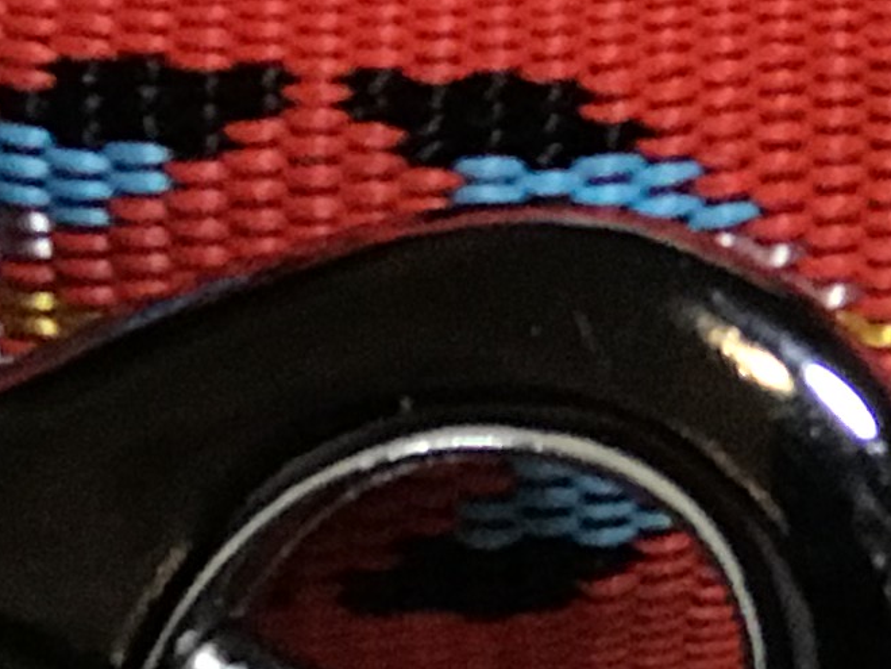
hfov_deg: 5.7
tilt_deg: -30.3
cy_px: 510
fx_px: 8957
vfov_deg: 4.3
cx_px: 424
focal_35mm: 348
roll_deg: +0.8
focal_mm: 6.6
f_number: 2.8
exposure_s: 1/50
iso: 200
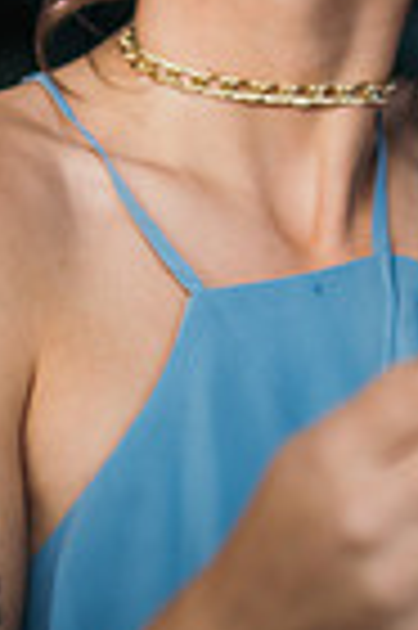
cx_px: 301
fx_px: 2811
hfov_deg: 8.5
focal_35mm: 161
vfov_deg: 12.1
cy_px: -342
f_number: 1.8
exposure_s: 1/200
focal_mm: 50
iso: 125
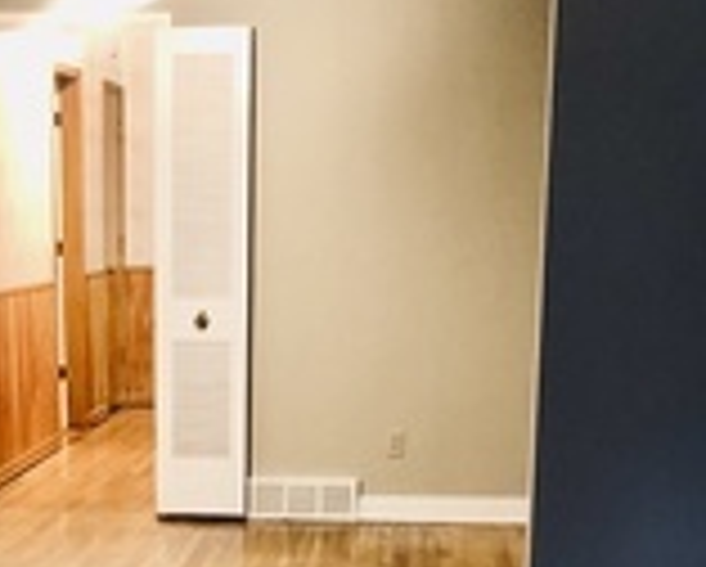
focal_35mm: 87
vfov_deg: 16.8
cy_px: 711
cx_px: 187
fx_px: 1820
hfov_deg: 21.8
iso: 100
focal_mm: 4
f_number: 1.8
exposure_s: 1/4
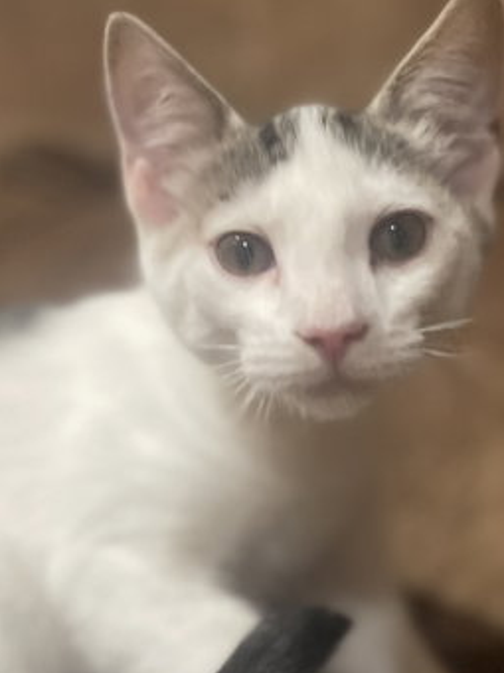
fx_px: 990
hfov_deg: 28.6
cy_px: 434
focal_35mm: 51
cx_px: 271
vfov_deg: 37.2
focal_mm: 5.1
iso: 500
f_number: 1.6
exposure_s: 1/40
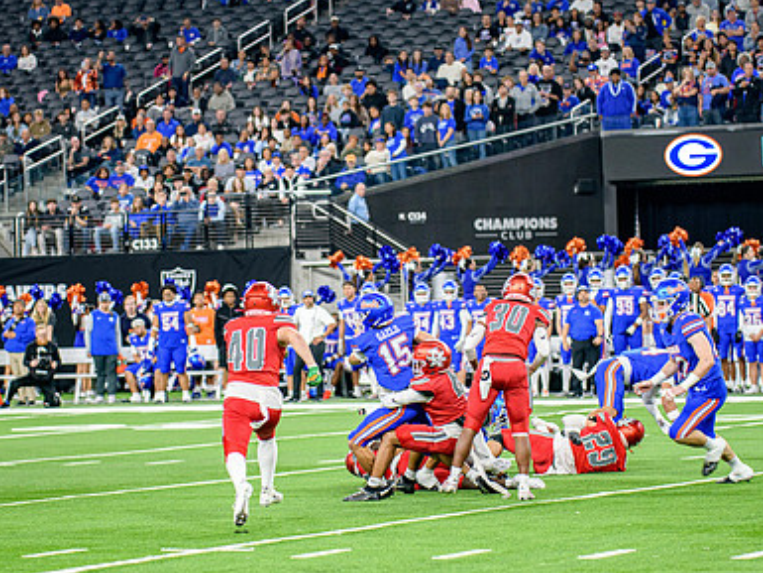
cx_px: 381
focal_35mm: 181
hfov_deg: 10.9
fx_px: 3991
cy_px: 344
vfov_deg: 8.2
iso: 1250
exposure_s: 1/400
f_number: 2.8
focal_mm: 125
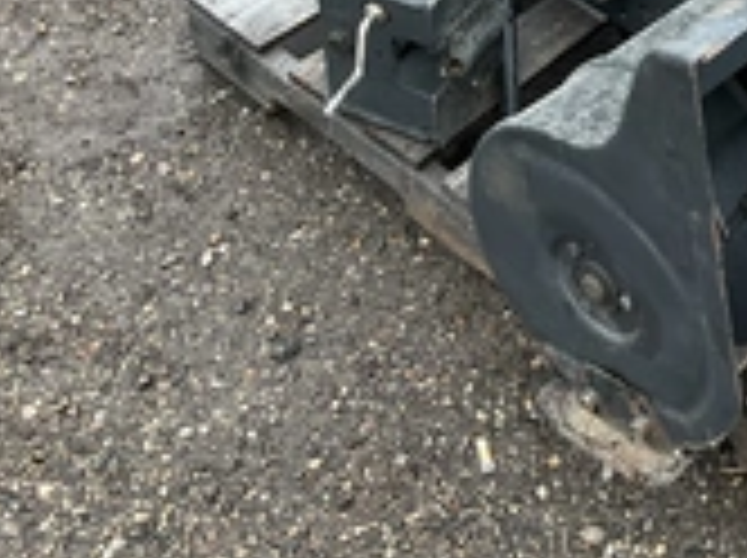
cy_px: -99
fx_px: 1508
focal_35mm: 70
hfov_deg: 26.1
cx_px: 774
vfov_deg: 19.8
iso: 25
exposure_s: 1/122
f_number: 1.8
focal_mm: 3
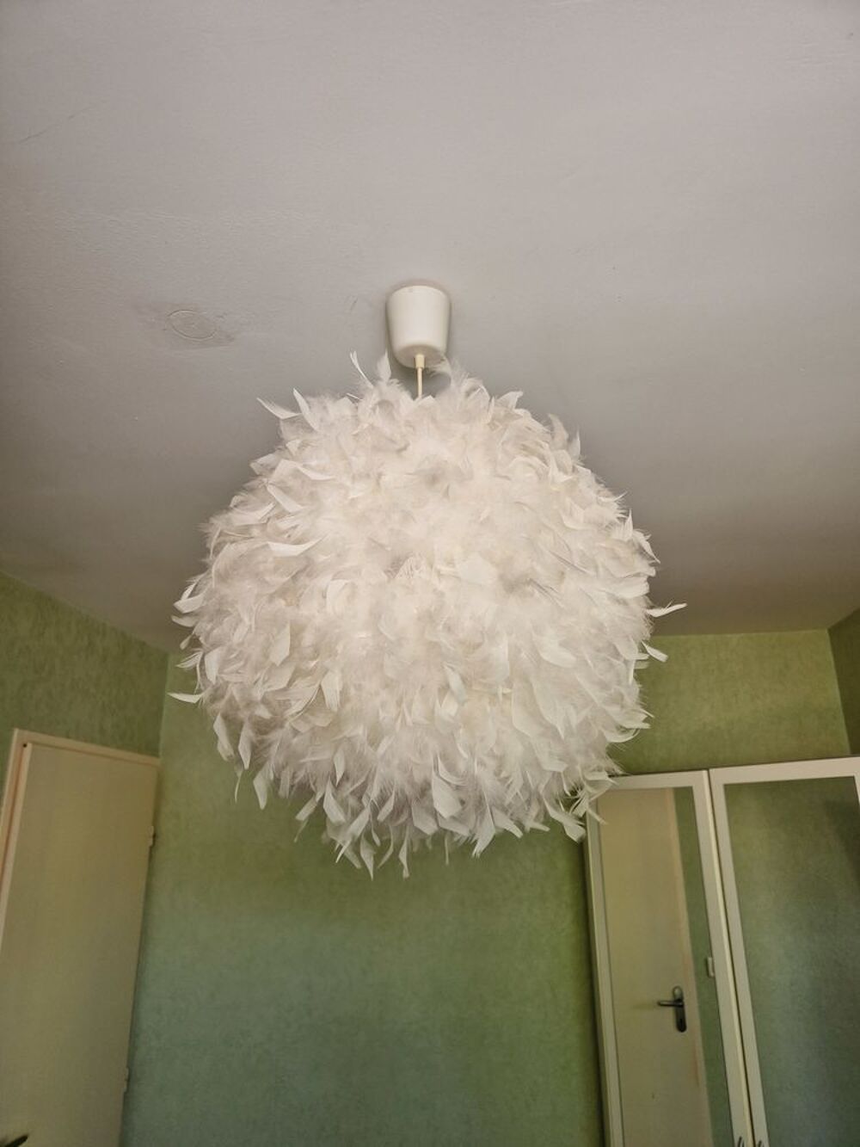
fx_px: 762
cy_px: 574
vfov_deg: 73.9
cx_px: 430
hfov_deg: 58.9
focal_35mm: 23
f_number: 1.8
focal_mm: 5.4
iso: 100
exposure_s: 1/180
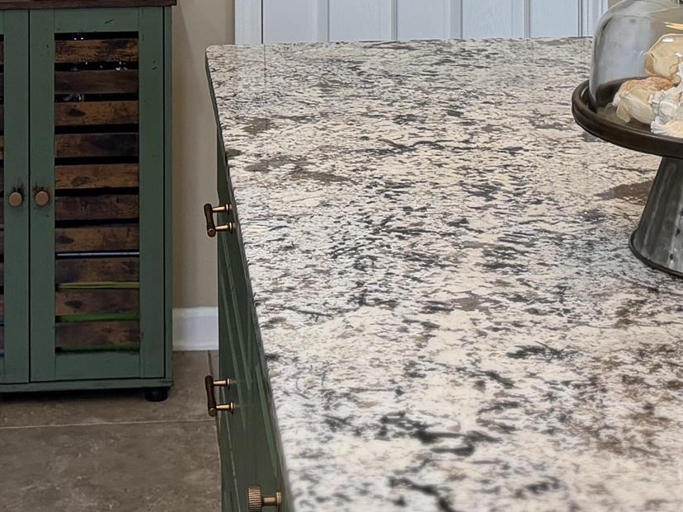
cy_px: -233
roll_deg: +0.7
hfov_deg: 21.9
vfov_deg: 15.4
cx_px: 245
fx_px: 1756
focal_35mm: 89
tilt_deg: -2.5
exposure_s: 1/224
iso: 200
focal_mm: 6.76
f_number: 1.78
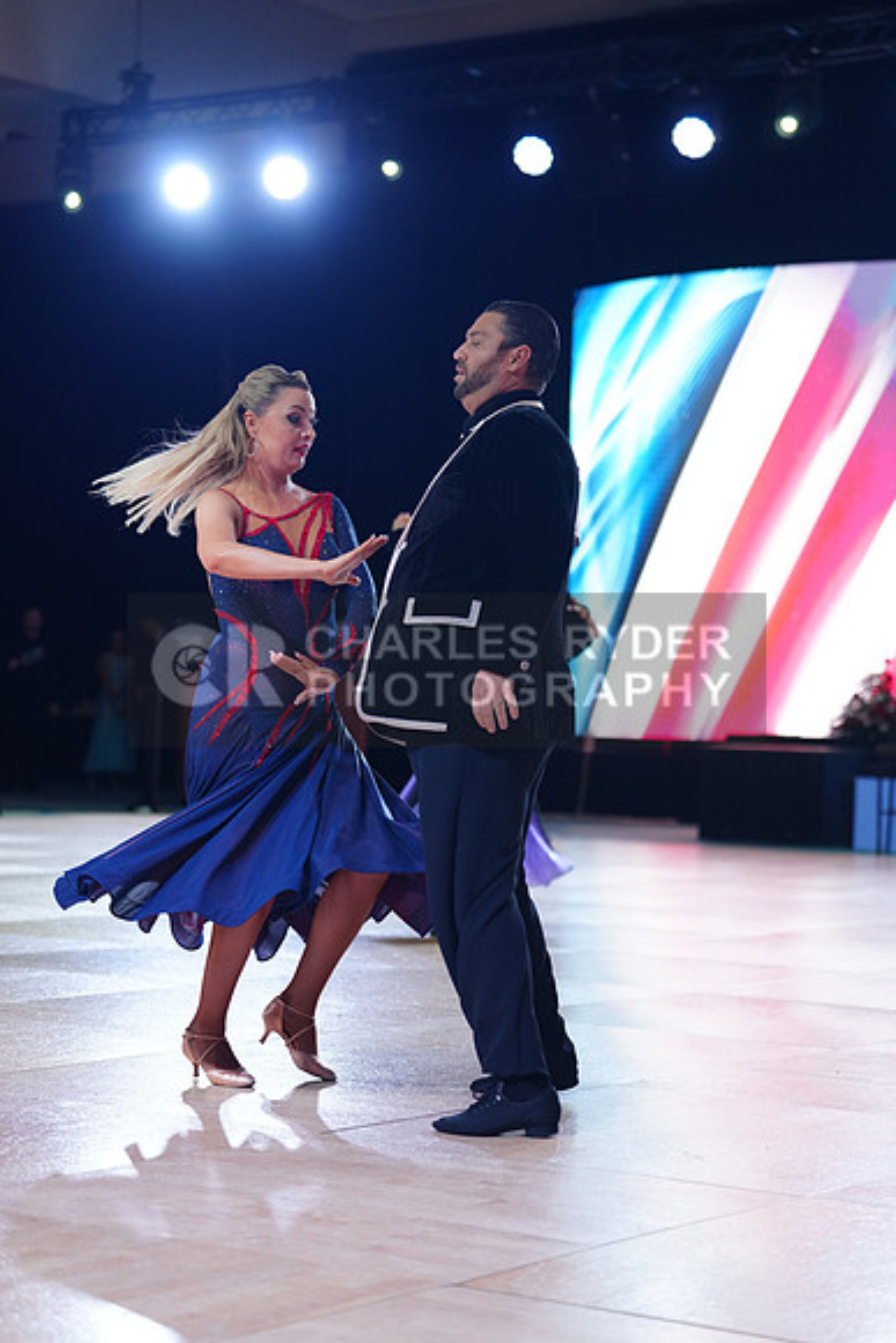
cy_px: 672
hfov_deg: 17.3
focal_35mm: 79
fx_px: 2947
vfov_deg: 25.7
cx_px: 448
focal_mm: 79
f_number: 2.8
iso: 800
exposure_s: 1/500
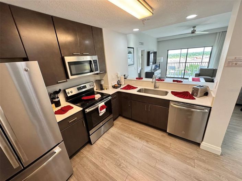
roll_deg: +4.5
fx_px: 98
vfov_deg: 85.6
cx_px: 121
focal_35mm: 14
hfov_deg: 102.1
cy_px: 90
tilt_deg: -17.4
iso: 250
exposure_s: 1/120
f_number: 2.2
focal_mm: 2.22
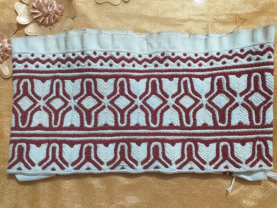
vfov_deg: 51.4
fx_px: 216
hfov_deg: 65.3
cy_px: 106
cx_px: 138
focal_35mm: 27
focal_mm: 3.6
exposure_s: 1/24
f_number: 1.9
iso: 250
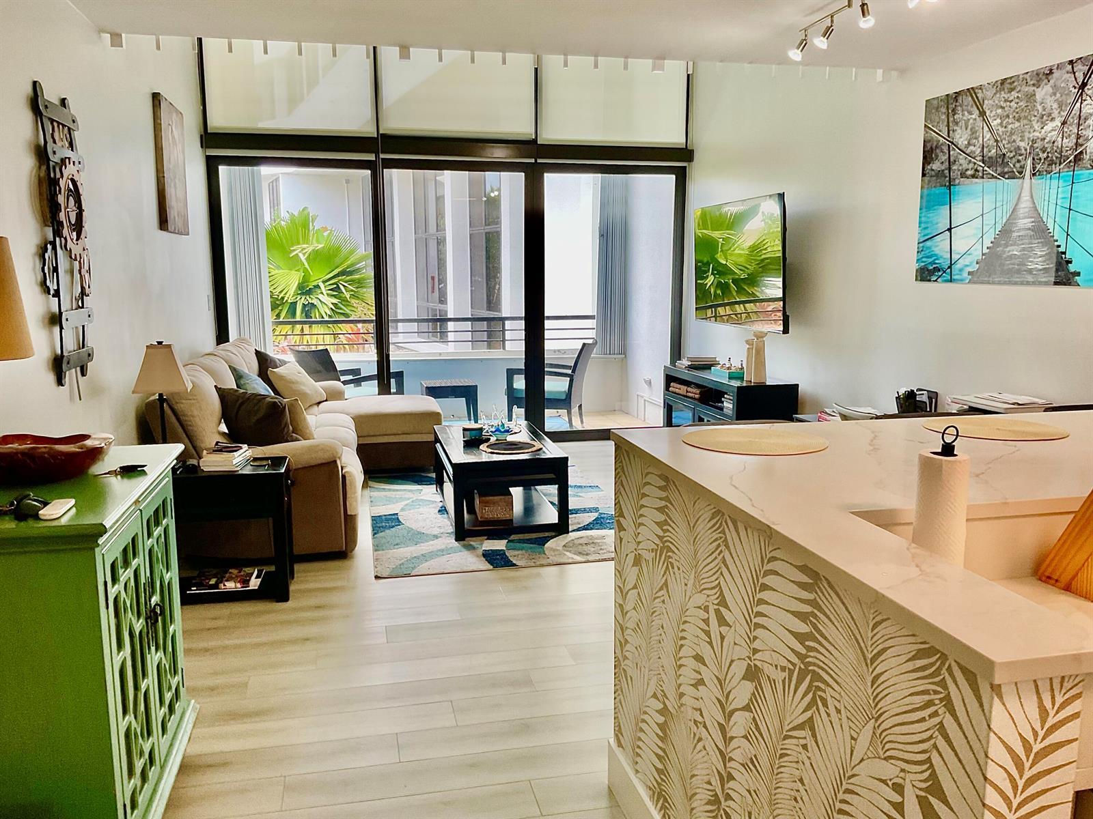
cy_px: 410
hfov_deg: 61.7
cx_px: 546
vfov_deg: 48.2
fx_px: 916
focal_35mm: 29
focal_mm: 3
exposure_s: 1/120
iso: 50
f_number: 1.8
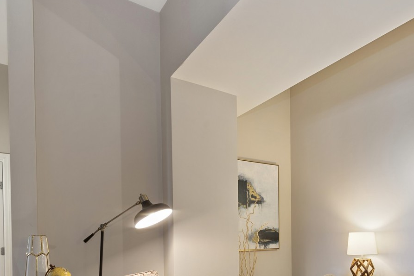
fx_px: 334
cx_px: 256
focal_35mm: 29
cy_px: 239
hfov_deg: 62.8
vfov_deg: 42.0
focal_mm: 16
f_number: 9
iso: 100
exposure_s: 2
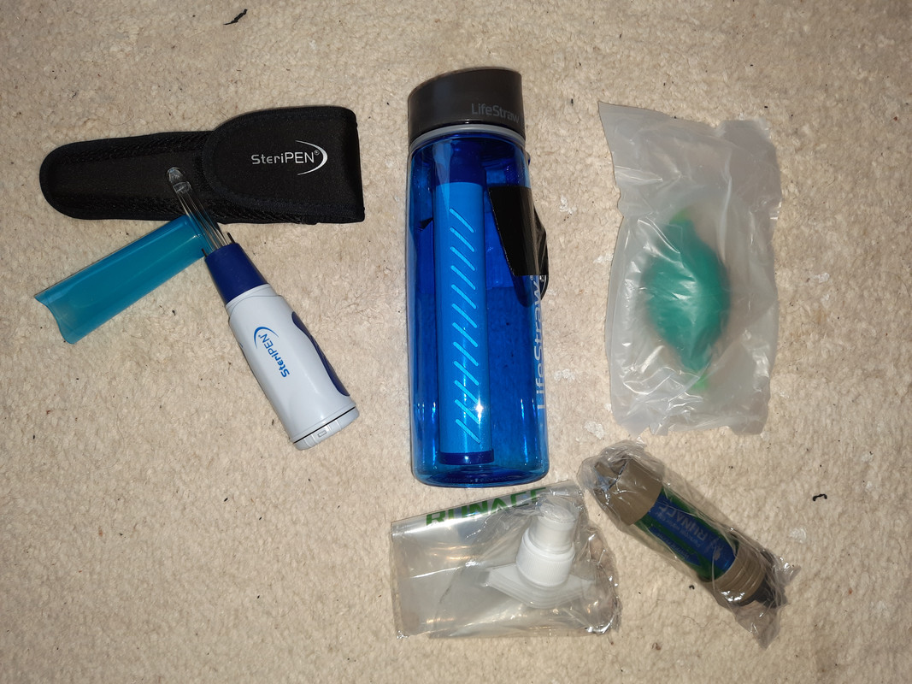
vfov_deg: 56.8
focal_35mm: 24
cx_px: 456
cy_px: 342
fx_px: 632
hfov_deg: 71.6
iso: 500
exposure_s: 1/25
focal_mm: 5.23
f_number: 1.8
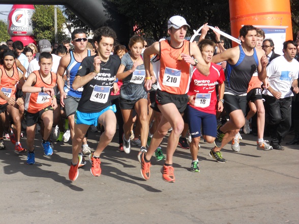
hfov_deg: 25.3
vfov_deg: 19.1
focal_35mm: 77
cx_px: 150
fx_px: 665
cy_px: 112
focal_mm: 13.9
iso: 80
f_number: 5.9
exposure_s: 1/250
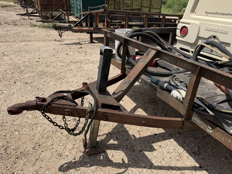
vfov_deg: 56.8
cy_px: 87
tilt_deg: -27.2
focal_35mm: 24
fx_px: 161
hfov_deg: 71.6
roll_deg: -0.7
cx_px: 116
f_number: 1.78
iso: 80
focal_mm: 6.76
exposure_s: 1/6711
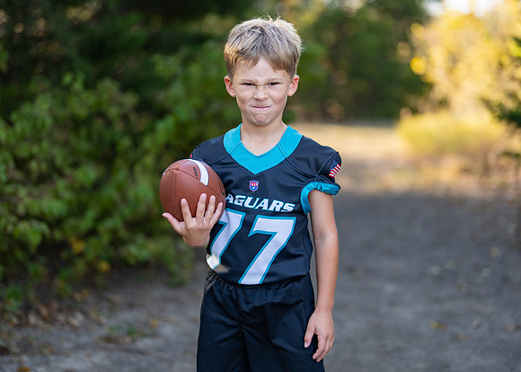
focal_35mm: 60
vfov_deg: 23.6
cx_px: 262
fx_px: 890
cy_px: 171
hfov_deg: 32.6
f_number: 1.2
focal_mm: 50
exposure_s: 1/640
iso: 100
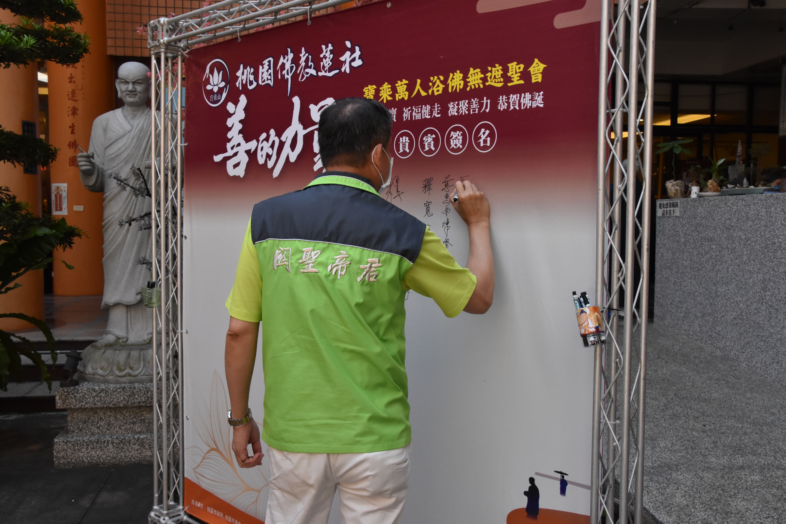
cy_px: 262
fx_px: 786
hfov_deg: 53.1
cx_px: 393
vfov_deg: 36.9
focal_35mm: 36
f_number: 10
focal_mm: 24
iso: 1600
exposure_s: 1/400
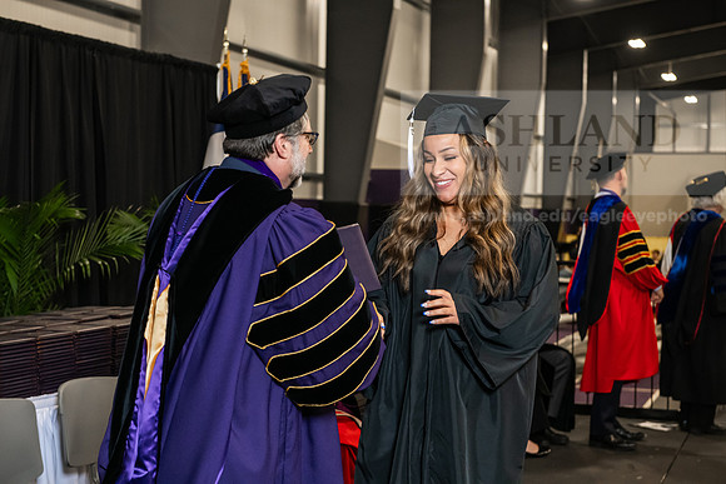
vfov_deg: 20.6
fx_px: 1331
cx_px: 363
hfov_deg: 30.5
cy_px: 242
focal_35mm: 66
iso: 2500
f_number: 5
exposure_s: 1/200
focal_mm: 66
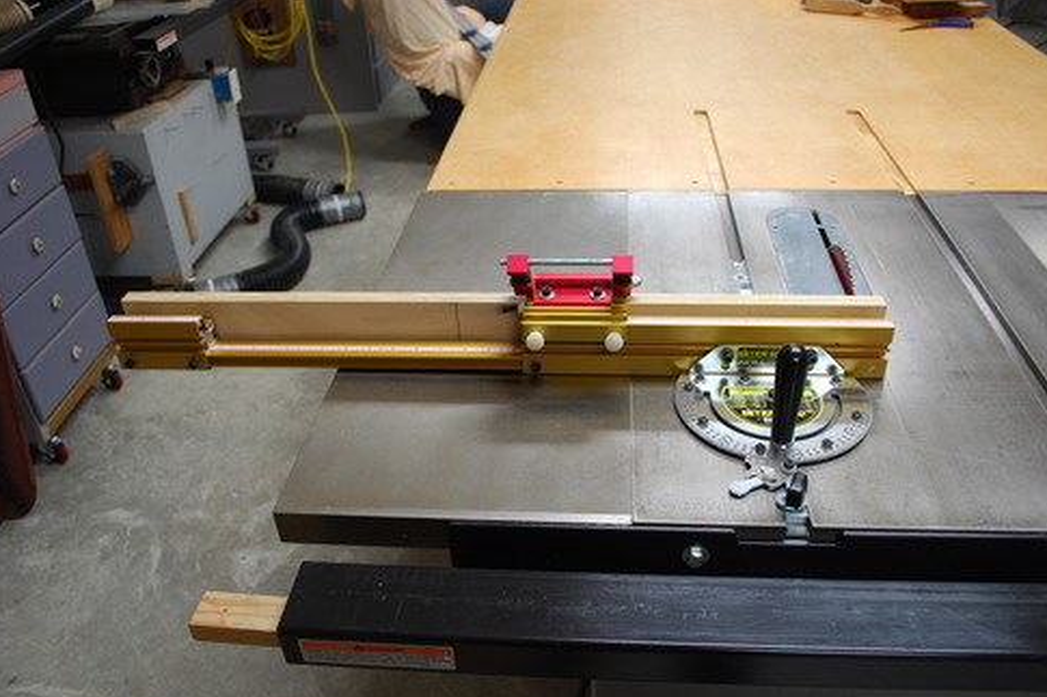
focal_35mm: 31
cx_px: 533
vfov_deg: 42.3
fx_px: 901
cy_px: 359
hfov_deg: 60.3
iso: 200
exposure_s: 1/80
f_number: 4.5
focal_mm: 20
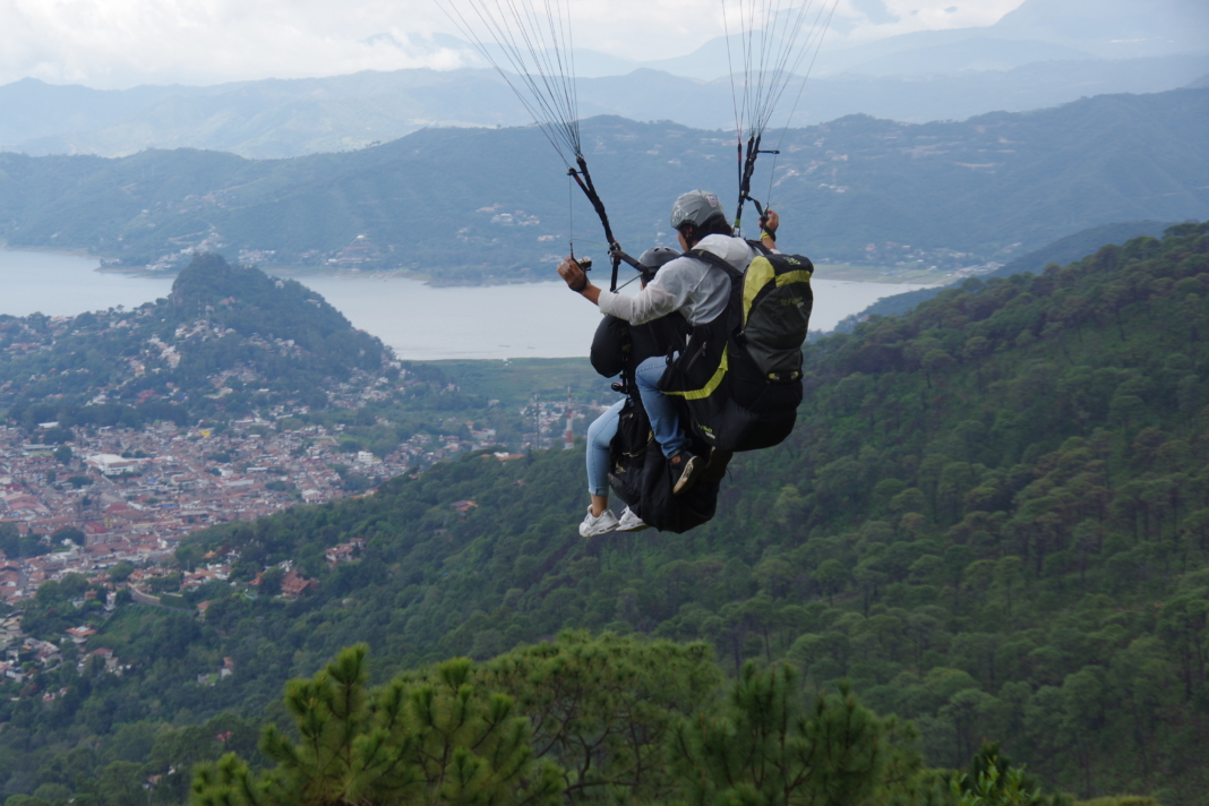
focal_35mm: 72
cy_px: 403
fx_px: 2418
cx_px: 604
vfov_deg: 18.9
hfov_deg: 28.1
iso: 200
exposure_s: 1/500
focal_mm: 48
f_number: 7.1
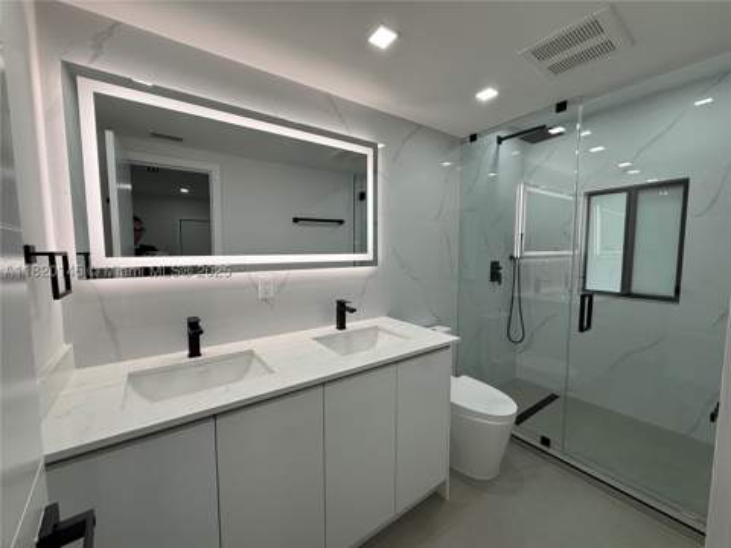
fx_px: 296
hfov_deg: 102.1
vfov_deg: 85.7
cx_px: 366
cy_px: 274
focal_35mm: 14
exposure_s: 1/101
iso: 50
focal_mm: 2.22
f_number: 2.2
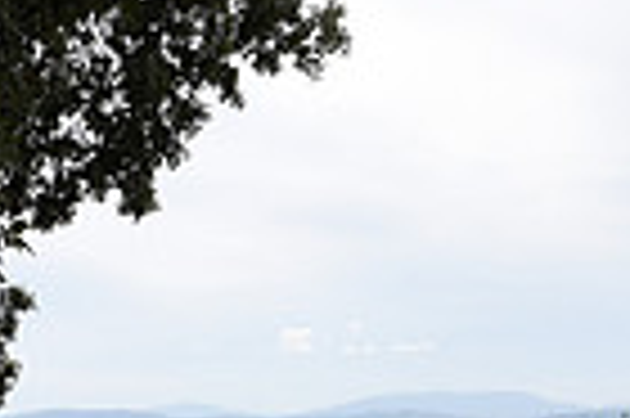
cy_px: 627
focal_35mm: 116
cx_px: 320
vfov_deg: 11.3
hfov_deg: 17.7
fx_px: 2028
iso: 64
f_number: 7.1
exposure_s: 1/125
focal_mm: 28
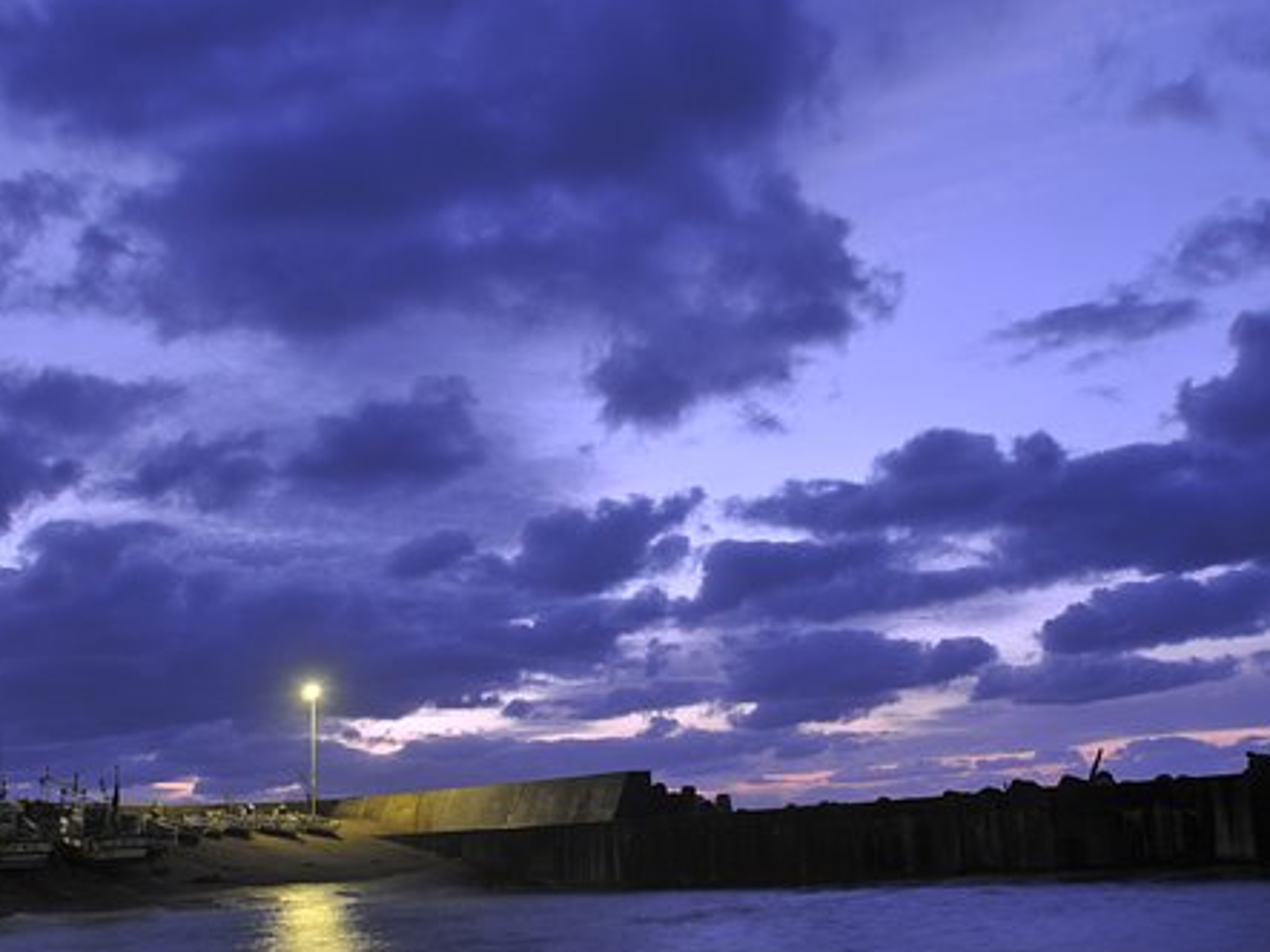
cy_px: 473
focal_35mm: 40
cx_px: 645
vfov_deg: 35.9
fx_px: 1467
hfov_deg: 46.8
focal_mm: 24
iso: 200
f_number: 4
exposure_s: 3
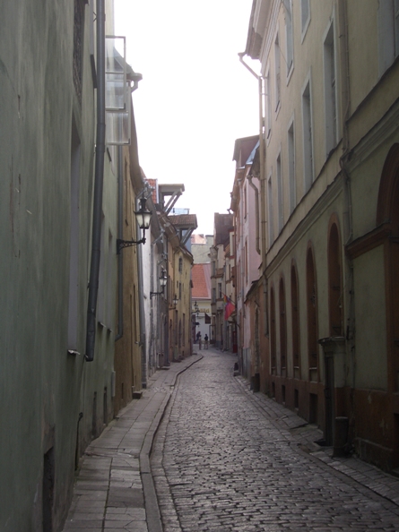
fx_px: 954
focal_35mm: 62
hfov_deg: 23.6
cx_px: 200
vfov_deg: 31.2
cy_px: 266
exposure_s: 1/125
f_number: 3.5
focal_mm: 10.2
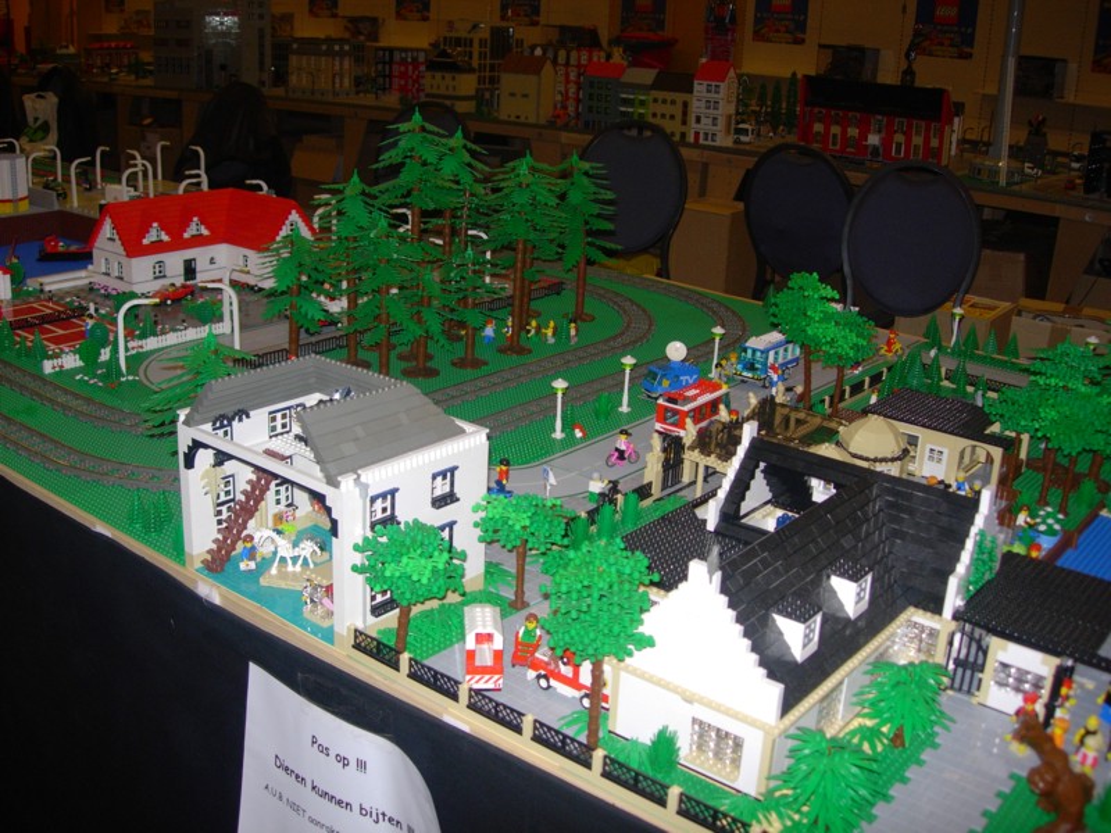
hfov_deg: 49.0
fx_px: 1220
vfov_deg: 37.7
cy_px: 416
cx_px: 556
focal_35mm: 38
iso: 79
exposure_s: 1/64
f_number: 2.8
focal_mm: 7.8
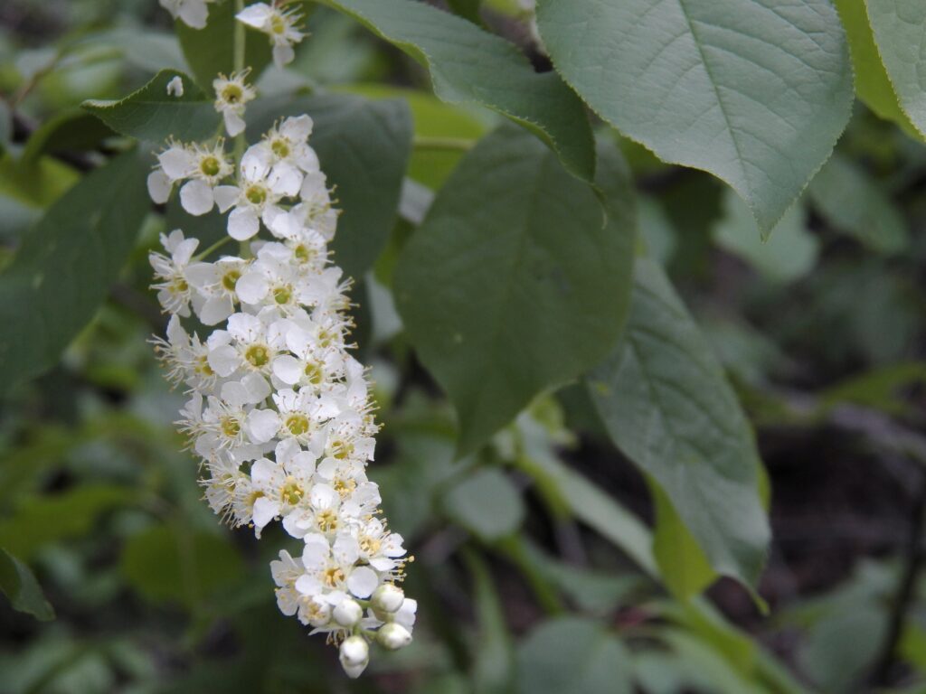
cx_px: 463
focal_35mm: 85
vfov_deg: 17.4
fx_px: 2274
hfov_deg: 23.0
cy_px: 347
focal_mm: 15.2
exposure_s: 1/250
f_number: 4
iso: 125
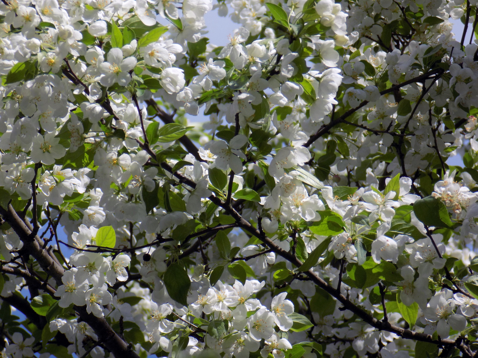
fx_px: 3245
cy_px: 179
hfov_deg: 8.4
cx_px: 239
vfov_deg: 6.3
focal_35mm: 235
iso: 80
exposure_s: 1/500
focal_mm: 41.8
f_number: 5.6
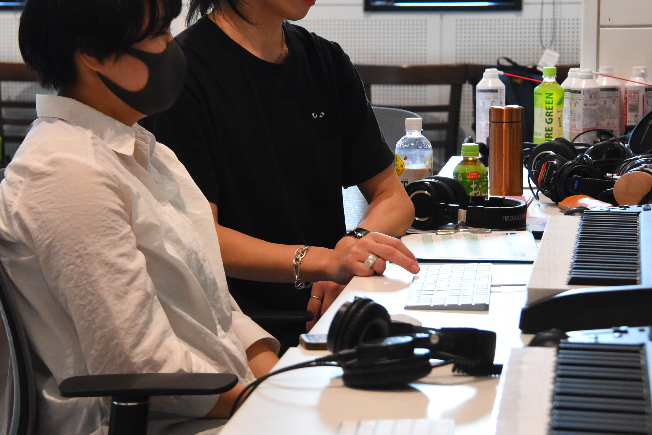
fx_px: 2372
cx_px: 215
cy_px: 145
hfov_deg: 15.6
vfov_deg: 10.5
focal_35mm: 131
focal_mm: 92
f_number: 8
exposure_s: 1/160
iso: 6400
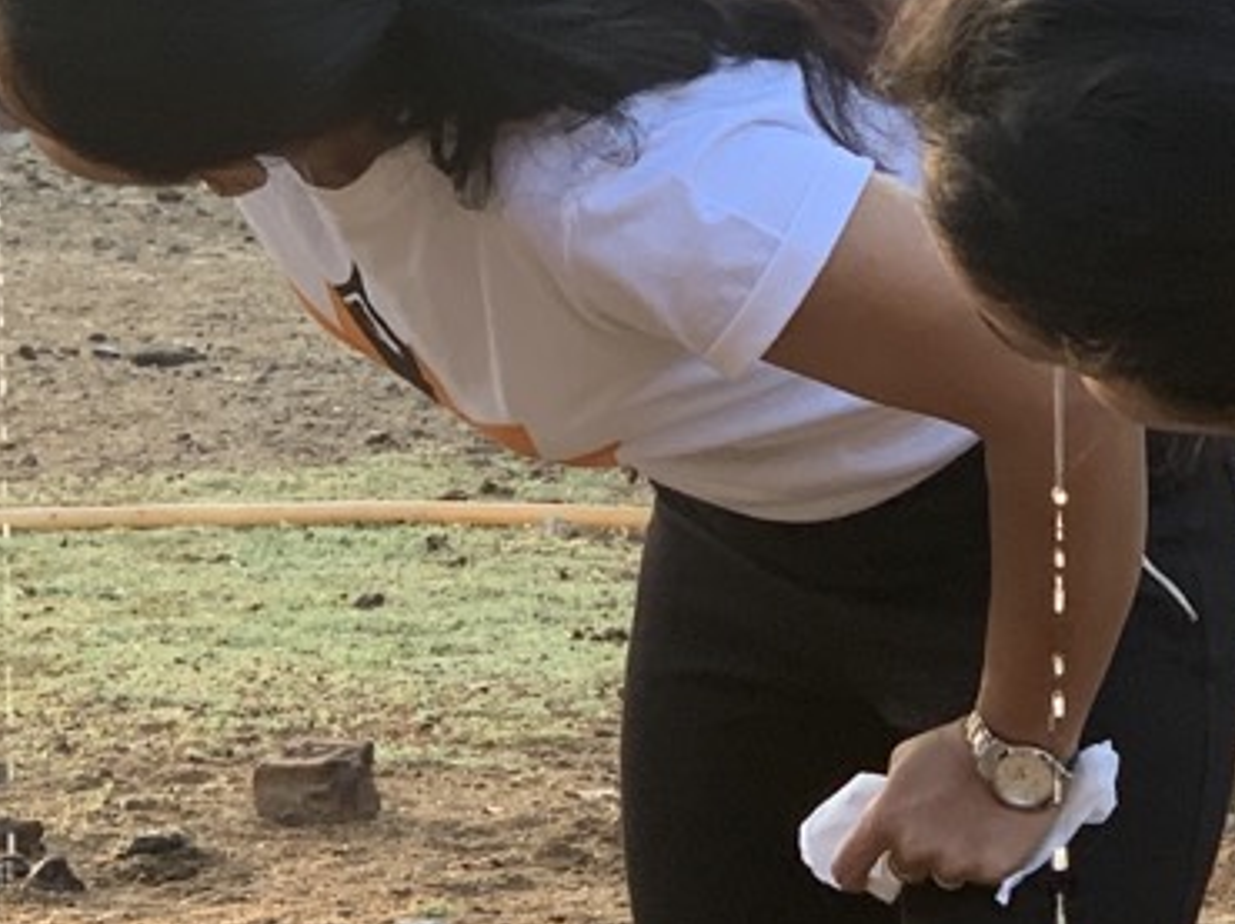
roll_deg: +1.2
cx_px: 978
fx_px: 7024
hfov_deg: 10.0
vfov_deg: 7.5
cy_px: 267
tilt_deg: -8.2
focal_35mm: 197
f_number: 2.4
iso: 50
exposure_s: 1/122
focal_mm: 6
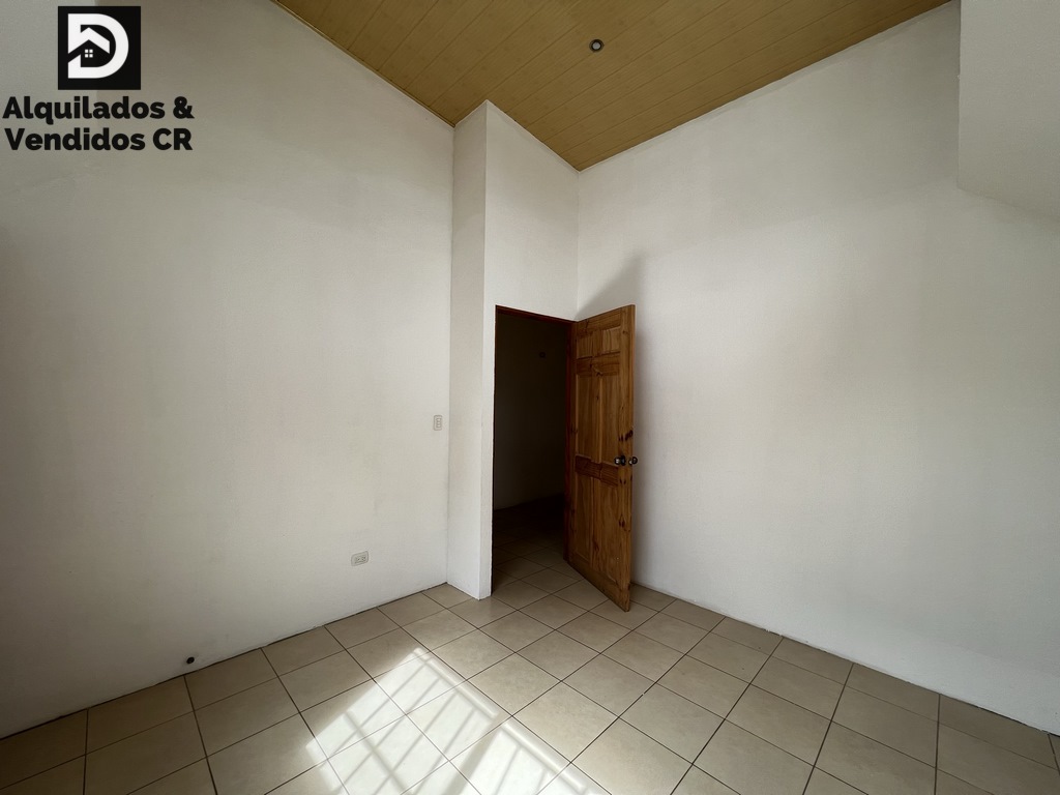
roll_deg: -0.6
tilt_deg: -0.3
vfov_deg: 89.9
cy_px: 398
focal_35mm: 13
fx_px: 398
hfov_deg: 106.2
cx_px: 530
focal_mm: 1.57
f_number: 1.8
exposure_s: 1/143
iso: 32
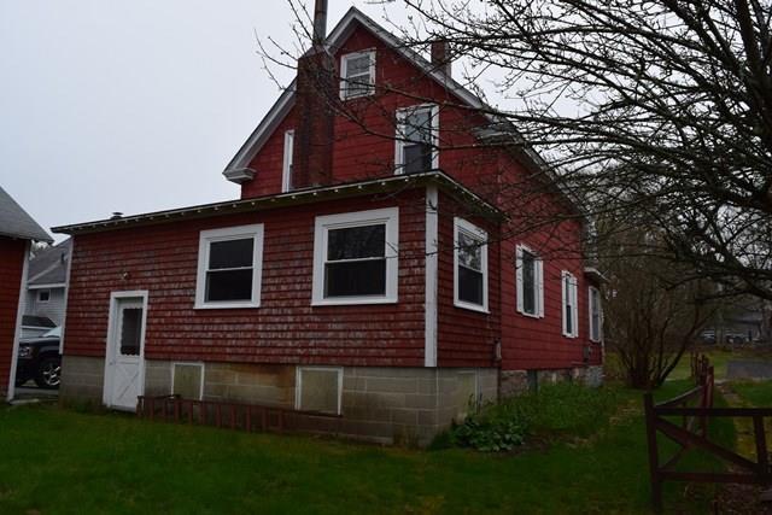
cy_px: 258
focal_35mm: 27
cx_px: 386
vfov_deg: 48.0
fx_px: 579
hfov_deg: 67.4
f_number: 9
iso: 400
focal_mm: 18
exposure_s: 1/160
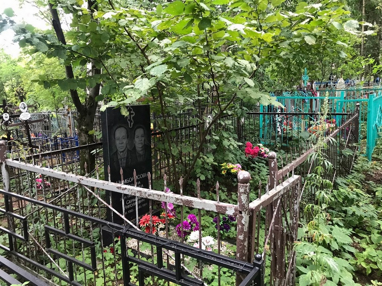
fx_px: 309
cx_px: 191
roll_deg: -0.3
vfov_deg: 49.7
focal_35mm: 28
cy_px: 143
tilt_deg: -9.9
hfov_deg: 63.4
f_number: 1.8
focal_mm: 3.99
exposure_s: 1/17
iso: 40
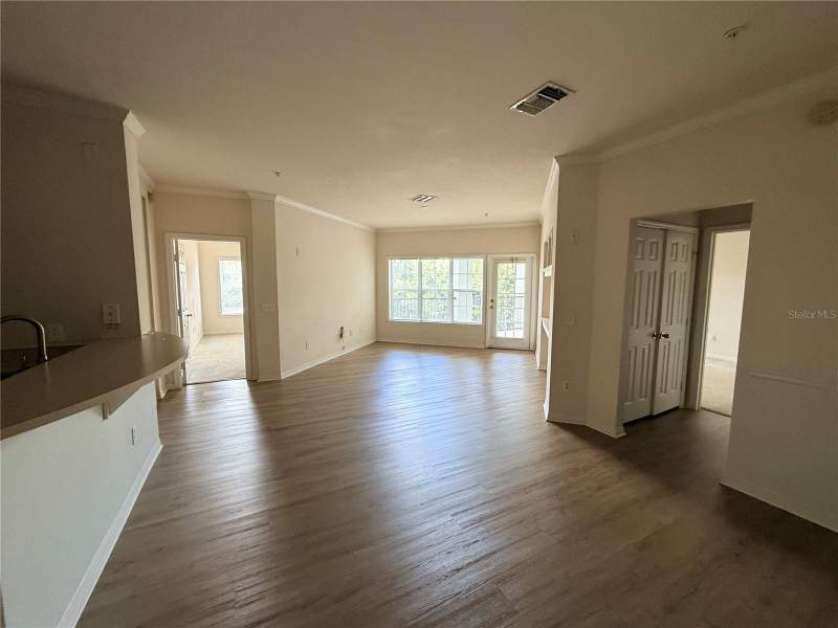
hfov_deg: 102.1
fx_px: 339
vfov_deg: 85.7
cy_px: 314
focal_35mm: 14
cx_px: 419
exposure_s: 1/83
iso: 320
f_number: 2.2
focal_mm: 2.22
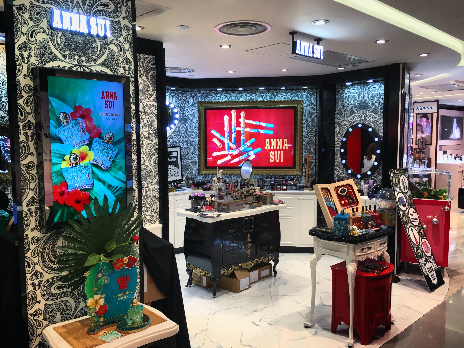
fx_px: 389
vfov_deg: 48.2
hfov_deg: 61.7
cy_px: 174
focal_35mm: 29
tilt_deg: -6.6
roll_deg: -1.1
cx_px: 232
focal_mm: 4.15
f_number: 2.2
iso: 25
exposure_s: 1/33
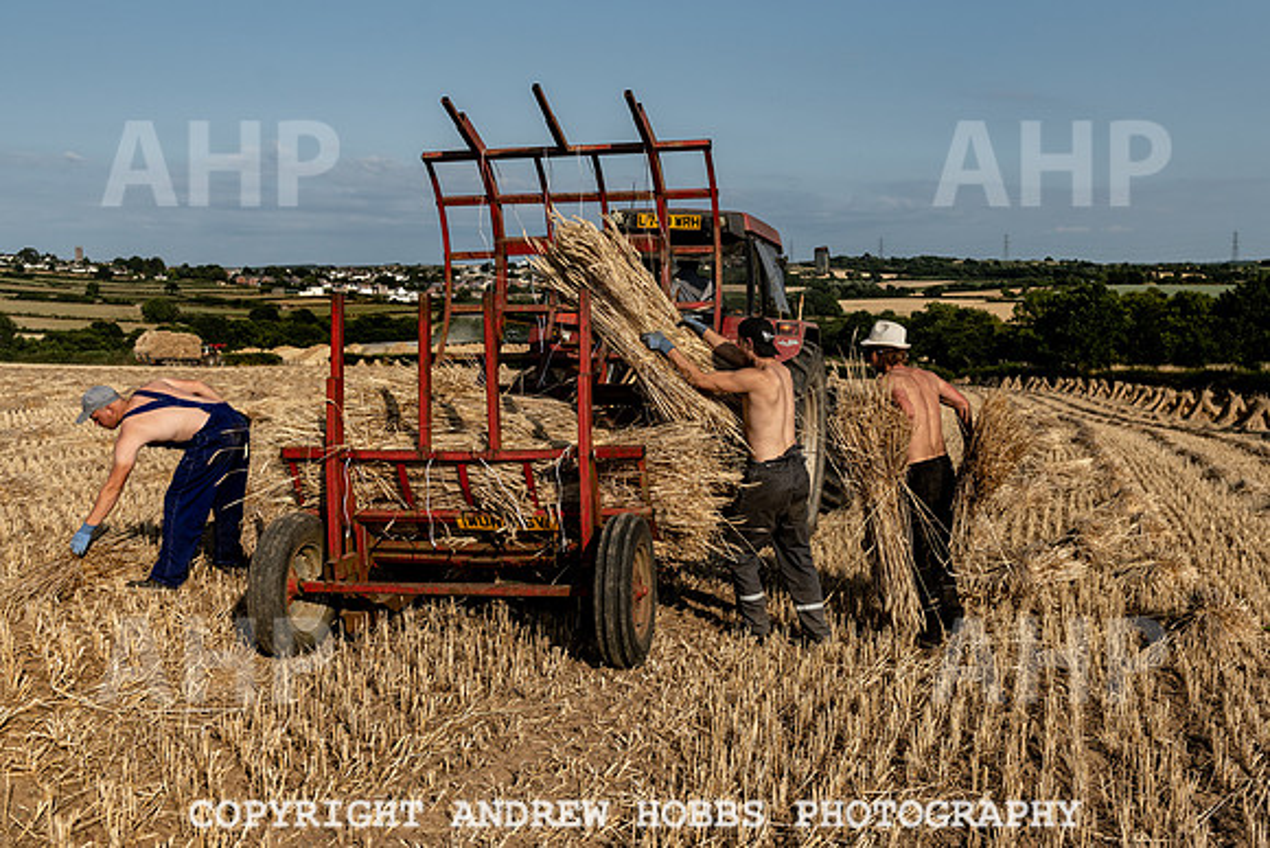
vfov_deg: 35.1
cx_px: 732
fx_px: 1336
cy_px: 377
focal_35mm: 38
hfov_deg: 50.6
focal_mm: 32
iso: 64
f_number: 5.6
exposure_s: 1/1250
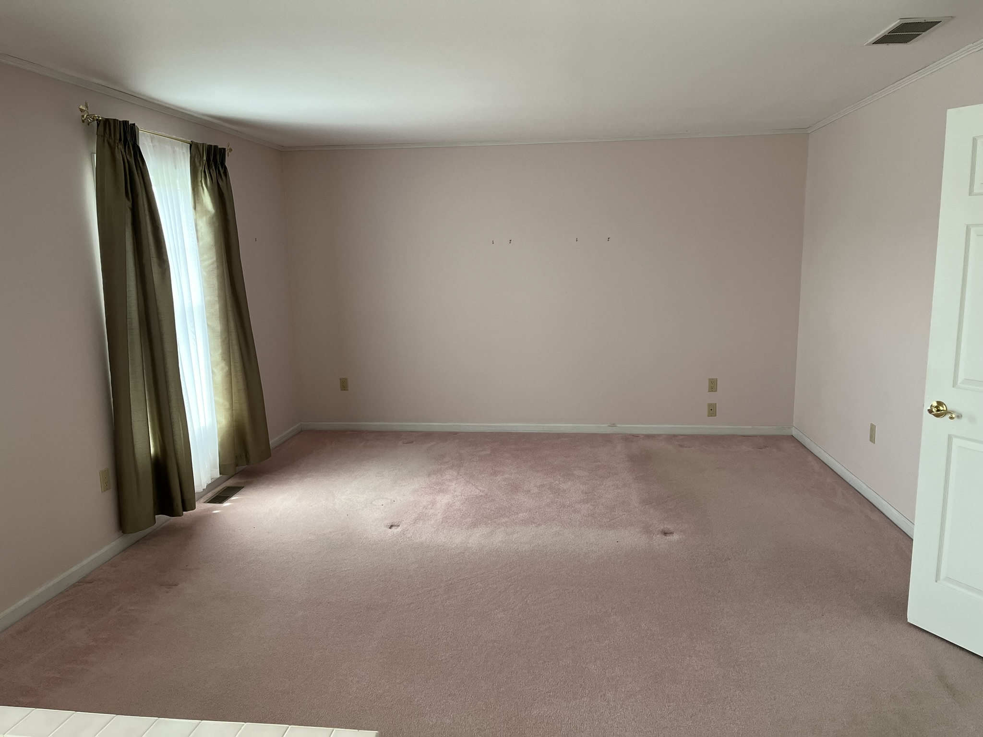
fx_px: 738
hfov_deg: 67.3
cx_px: 492
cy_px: 368
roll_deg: +1.3
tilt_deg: -9.7
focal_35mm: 26
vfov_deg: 53.1
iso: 125
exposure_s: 1/121
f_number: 1.6
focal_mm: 5.1
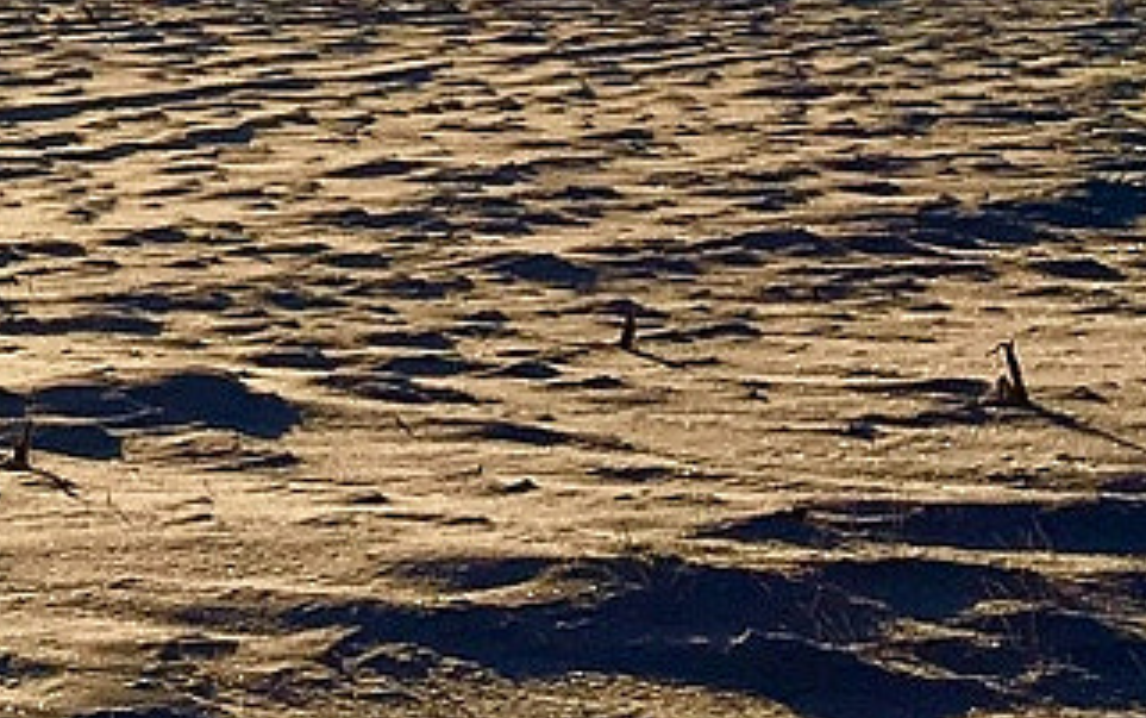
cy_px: -797
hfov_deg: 12.7
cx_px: -757
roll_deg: +0.5
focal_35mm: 153
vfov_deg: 8.1
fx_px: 4781
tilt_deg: +7.0
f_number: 2.2
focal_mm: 4.15
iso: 25
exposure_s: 1/5495
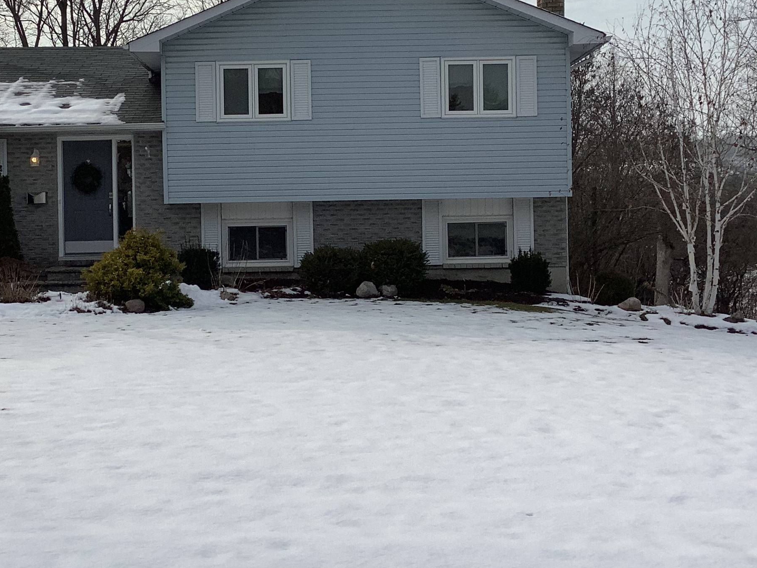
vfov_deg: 26.0
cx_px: 319
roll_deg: +0.8
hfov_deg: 34.3
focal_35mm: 56
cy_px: 228
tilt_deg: -0.2
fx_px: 1225
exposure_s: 1/1988
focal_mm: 3.3
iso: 25
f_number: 2.4
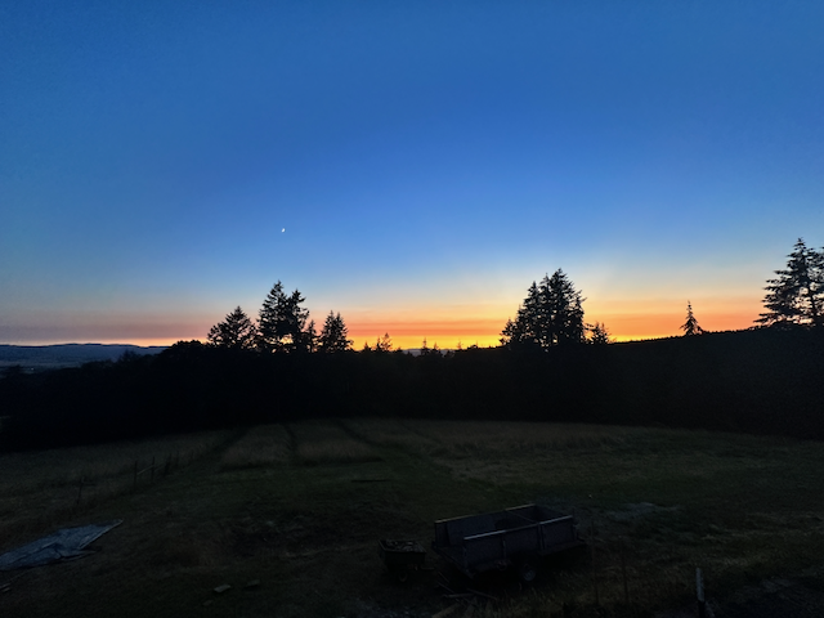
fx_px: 333
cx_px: 412
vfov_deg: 85.7
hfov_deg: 102.1
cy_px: 309
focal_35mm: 14
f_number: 2.2
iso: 320
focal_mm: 2.22
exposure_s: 1/60
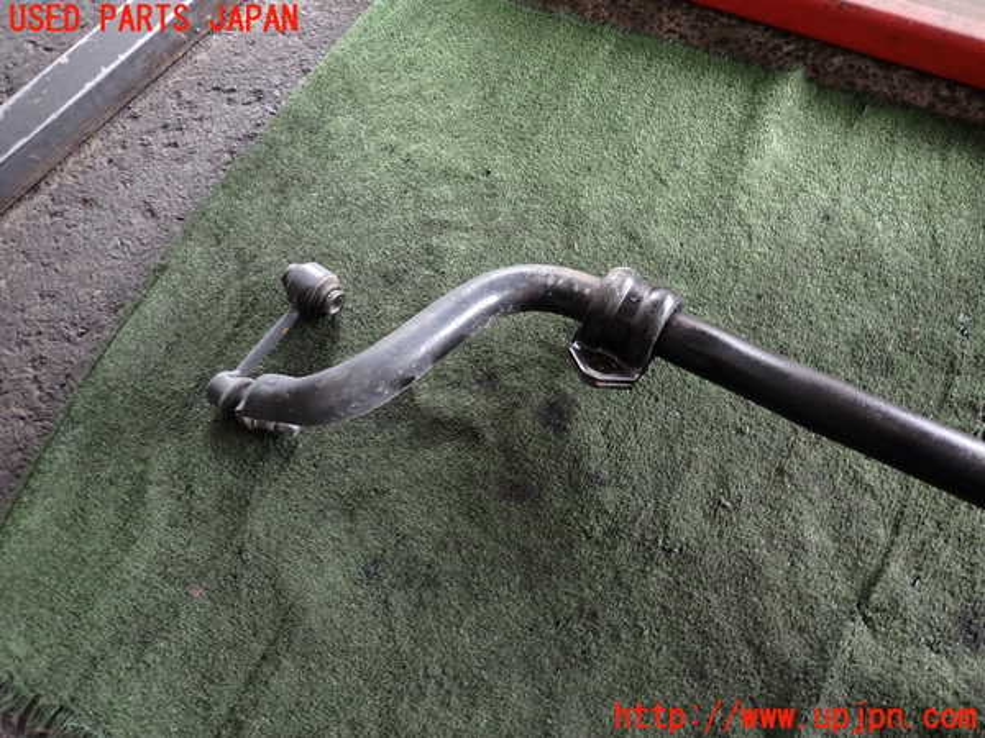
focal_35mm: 25
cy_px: 369
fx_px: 711
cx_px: 492
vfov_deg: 54.9
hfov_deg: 69.4
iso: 200
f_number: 2
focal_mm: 4.5
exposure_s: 1/40
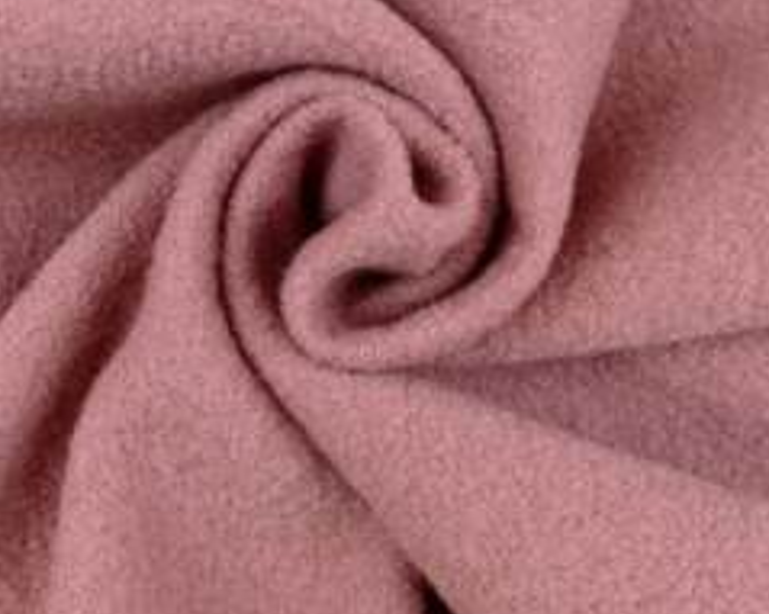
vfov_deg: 29.7
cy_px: 297
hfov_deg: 36.7
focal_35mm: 51
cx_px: 370
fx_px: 1160
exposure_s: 1/60
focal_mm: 9.12
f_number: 5.6
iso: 500
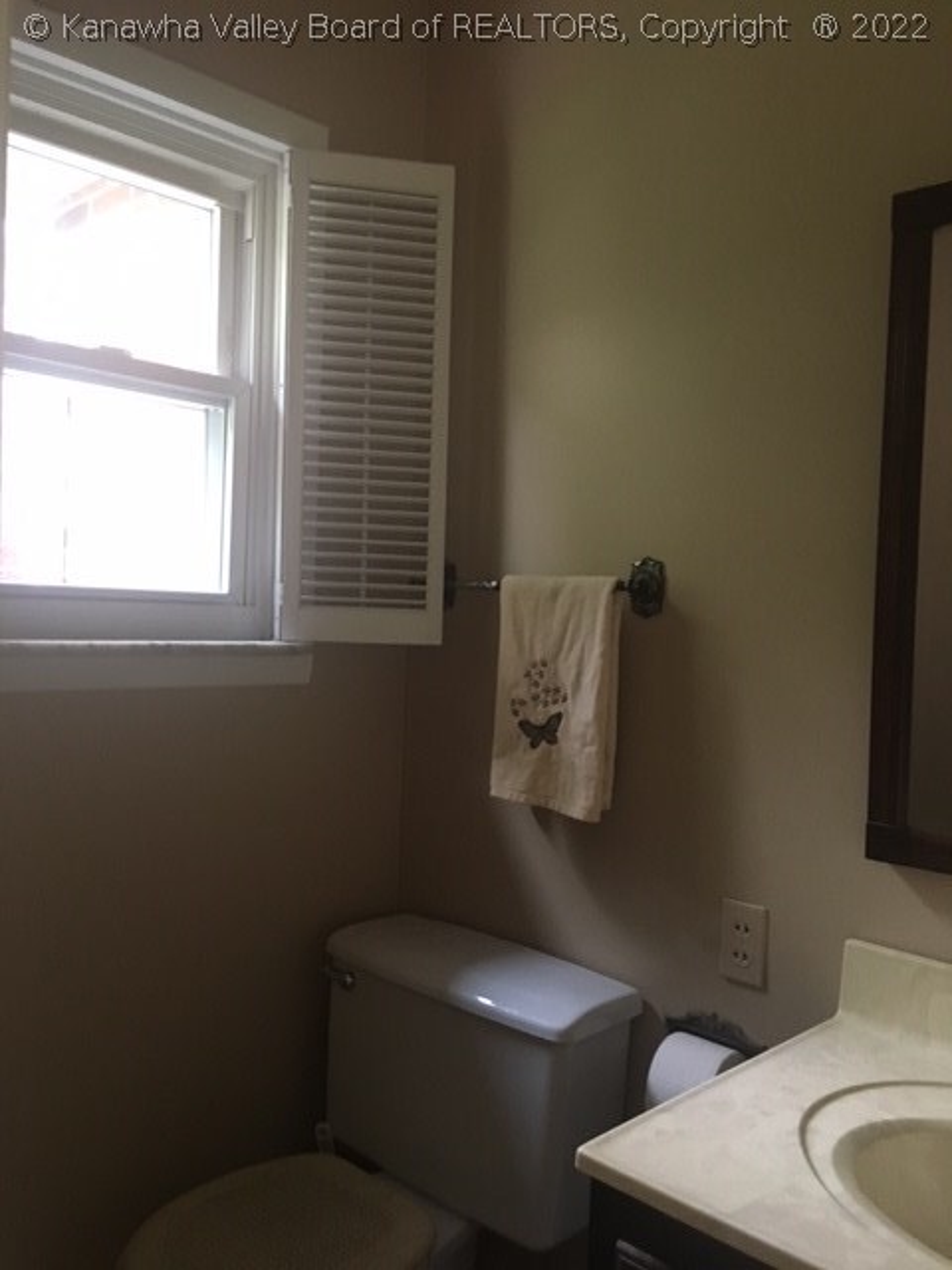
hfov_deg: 48.2
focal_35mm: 29
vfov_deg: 61.7
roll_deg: -2.6
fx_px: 1063
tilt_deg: -0.1
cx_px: 476
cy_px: 635
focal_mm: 4.15
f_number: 2.2
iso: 200
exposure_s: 1/24
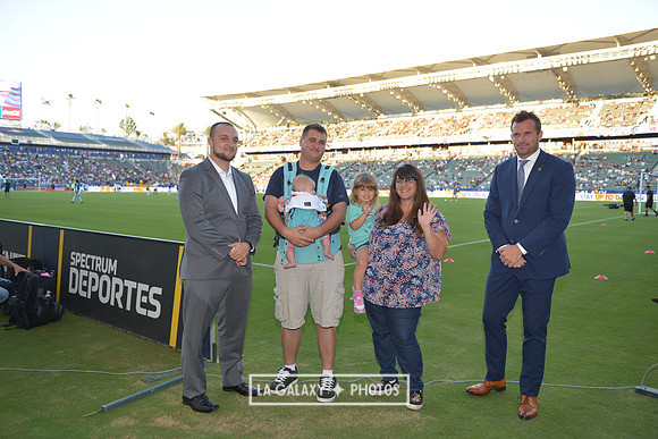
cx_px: 329
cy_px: 220
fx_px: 530
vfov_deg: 45.0
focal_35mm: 29
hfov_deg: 63.6
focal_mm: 29
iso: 200
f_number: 2.8
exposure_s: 1/320
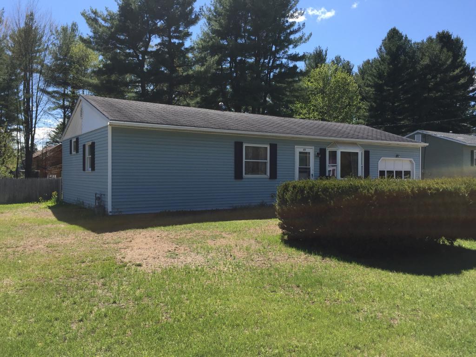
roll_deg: -1.8
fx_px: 399
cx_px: 238
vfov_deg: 48.2
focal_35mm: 29
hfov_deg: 61.7
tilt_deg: -1.8
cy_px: 178
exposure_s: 1/1276
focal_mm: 4.15
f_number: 2.2
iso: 32
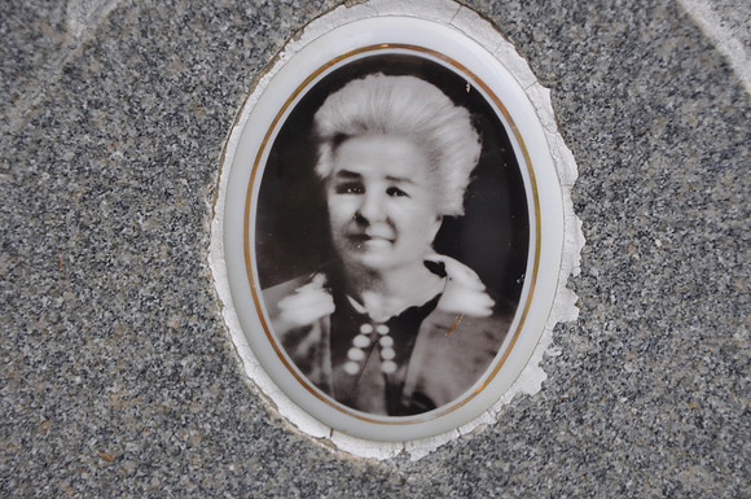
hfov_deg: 21.9
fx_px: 1937
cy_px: 250
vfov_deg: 14.7
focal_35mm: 93
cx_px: 376
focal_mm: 62
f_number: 5.6
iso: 320
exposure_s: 1/125
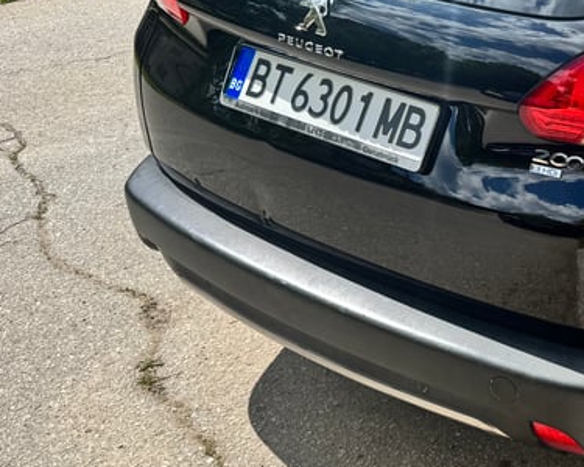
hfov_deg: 26.9
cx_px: 662
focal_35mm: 64
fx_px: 1106
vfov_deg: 23.8
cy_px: 181
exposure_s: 1/3413
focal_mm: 6.76
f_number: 1.78
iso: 80
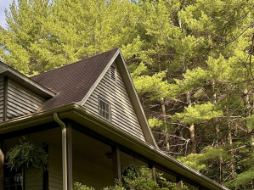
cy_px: 163
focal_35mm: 58
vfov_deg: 24.6
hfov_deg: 30.9
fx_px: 425
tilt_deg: +12.8
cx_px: 0
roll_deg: -0.1
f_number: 1.5
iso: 50
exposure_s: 1/1295
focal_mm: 5.7
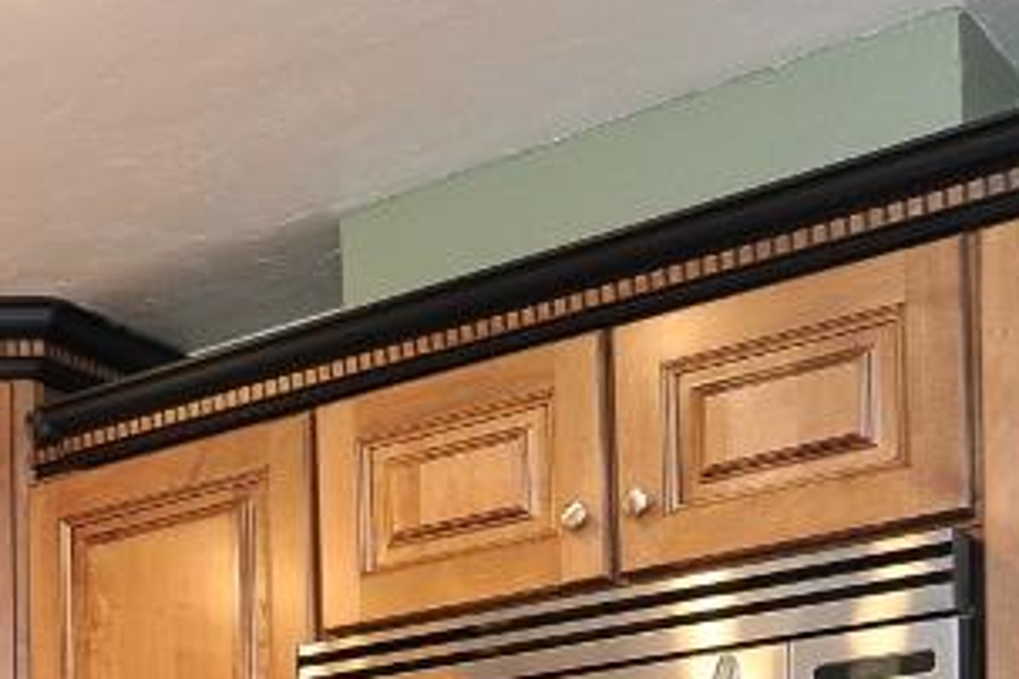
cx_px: -279
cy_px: 1197
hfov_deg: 23.7
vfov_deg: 15.6
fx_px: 2151
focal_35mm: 76
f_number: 6.3
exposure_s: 1/30
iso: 1000
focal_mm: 18
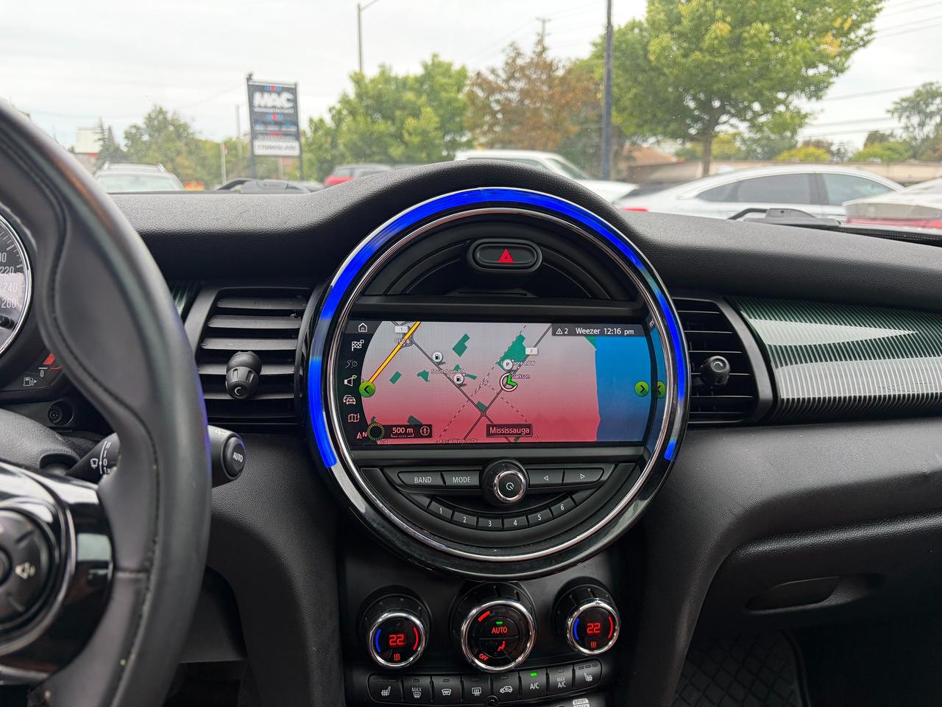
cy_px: 354
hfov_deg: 67.3
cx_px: 471
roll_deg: +1.1
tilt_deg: -11.2
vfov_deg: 53.1
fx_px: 708
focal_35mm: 26
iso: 50
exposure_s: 1/173
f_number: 1.6
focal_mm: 5.96
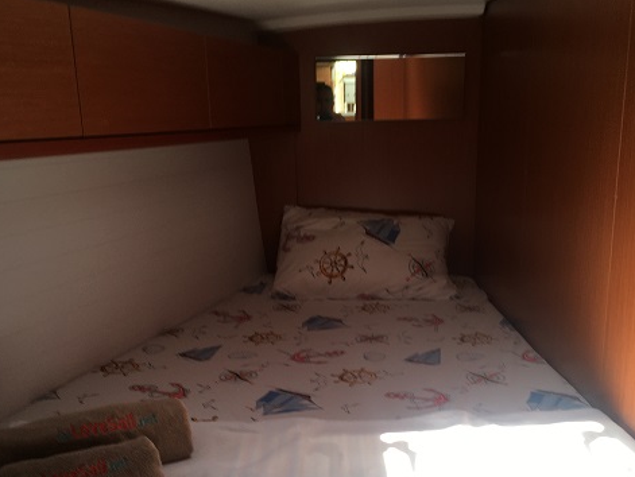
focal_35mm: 41
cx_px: 344
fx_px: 753
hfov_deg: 45.7
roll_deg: -0.2
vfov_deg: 34.8
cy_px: 329
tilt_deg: -15.8
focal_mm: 4.15
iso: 25
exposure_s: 1/50
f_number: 2.2
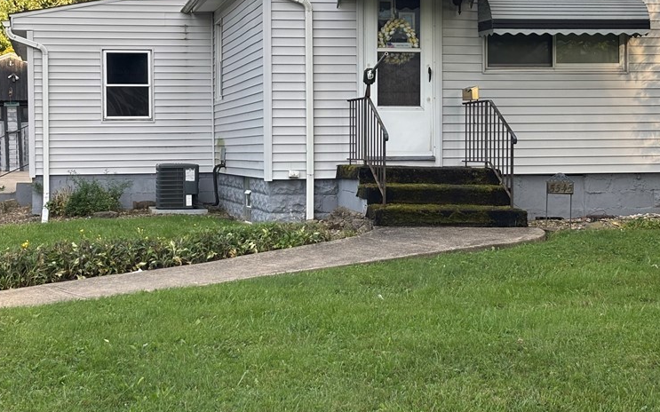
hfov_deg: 27.1
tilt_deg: +0.6
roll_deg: +0.9
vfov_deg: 17.1
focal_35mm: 76
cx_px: 328
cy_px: 145
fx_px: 1367
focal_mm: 5.96
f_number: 1.6
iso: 32
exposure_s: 1/462
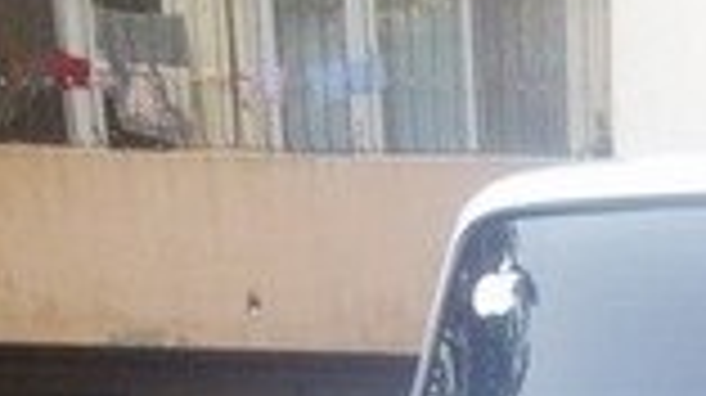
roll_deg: +0.1
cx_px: 827
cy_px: 1062
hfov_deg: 20.1
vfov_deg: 10.0
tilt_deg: -22.7
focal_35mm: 100
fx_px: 1870
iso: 32
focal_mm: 4.15
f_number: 2.2
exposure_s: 1/102
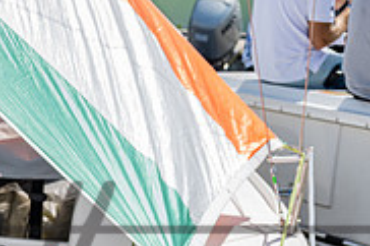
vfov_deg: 7.4
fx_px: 1889
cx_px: -211
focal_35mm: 184
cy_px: 291
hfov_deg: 10.7
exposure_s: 1/320
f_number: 6.3
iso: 125
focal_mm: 50
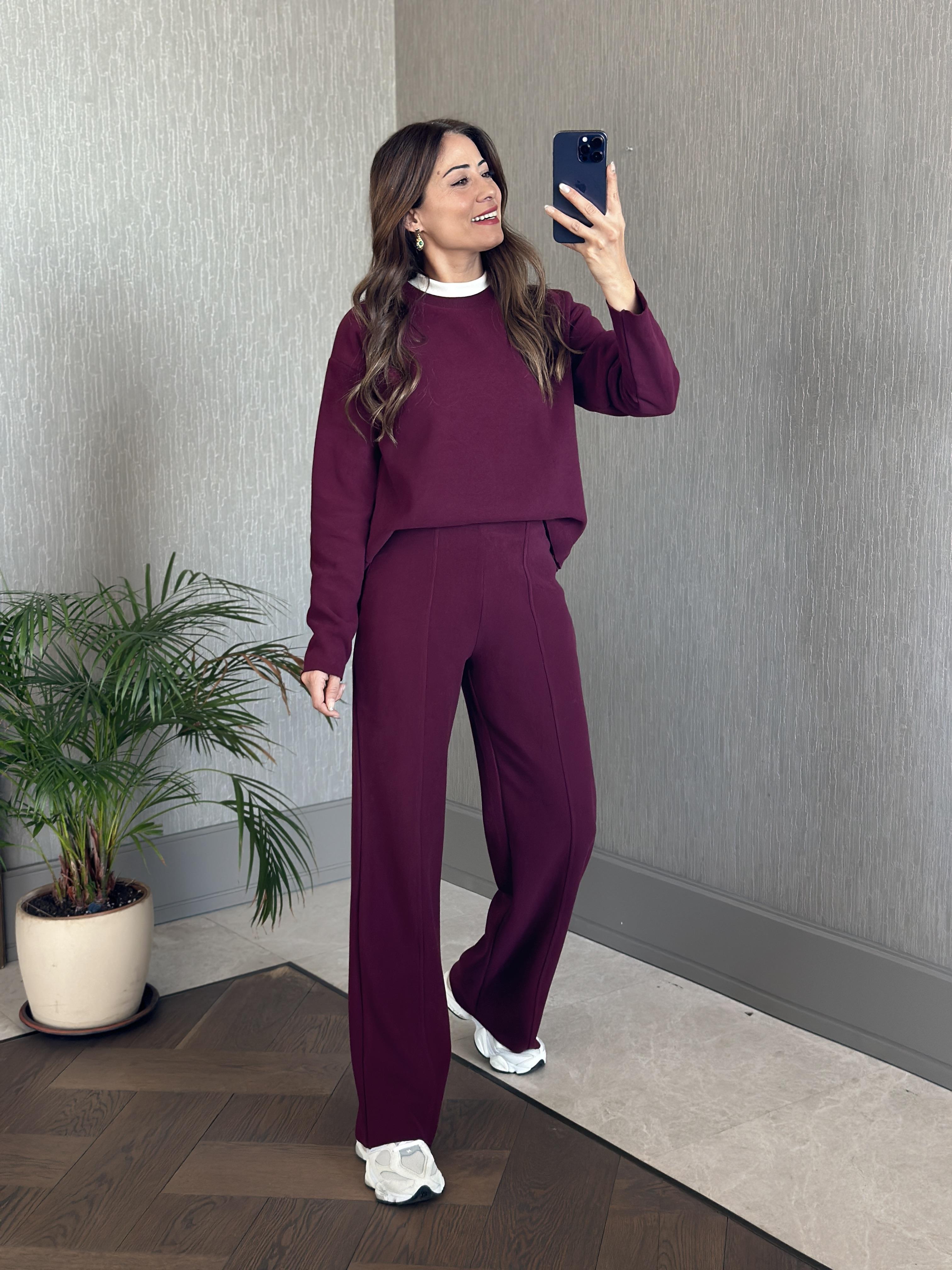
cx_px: 476
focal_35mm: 48
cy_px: 635
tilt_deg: -20.8
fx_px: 1760
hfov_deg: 30.3
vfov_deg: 39.7
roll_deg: +2.2
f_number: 1.78
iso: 125
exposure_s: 1/98
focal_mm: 6.86
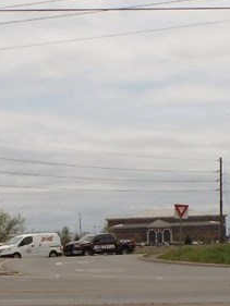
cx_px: 84
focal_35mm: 131
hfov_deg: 11.3
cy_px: 220
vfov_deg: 15.0
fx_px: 1160
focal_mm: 6.3
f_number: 4.6
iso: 64
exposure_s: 1/2000
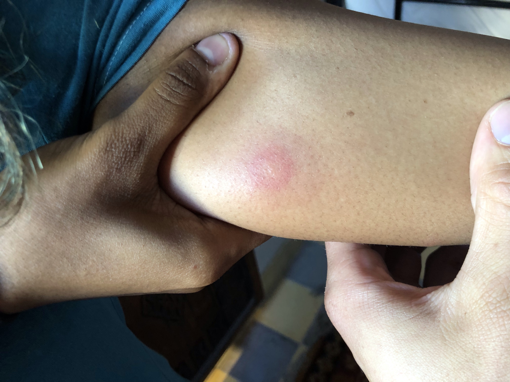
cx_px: 255
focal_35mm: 28
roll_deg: +13.9
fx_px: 413
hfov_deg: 63.4
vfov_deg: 49.7
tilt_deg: -42.2
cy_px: 191
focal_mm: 4
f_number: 1.8
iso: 40
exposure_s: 1/17
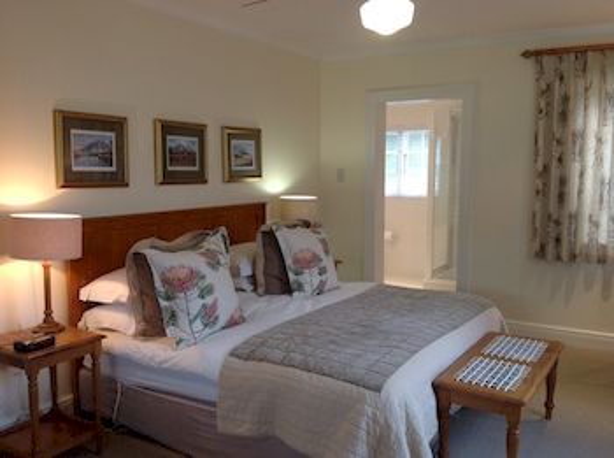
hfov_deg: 52.7
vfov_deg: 40.6
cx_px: 307
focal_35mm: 35
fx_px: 620
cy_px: 229
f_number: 2.4
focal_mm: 4.28
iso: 64
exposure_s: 1/24
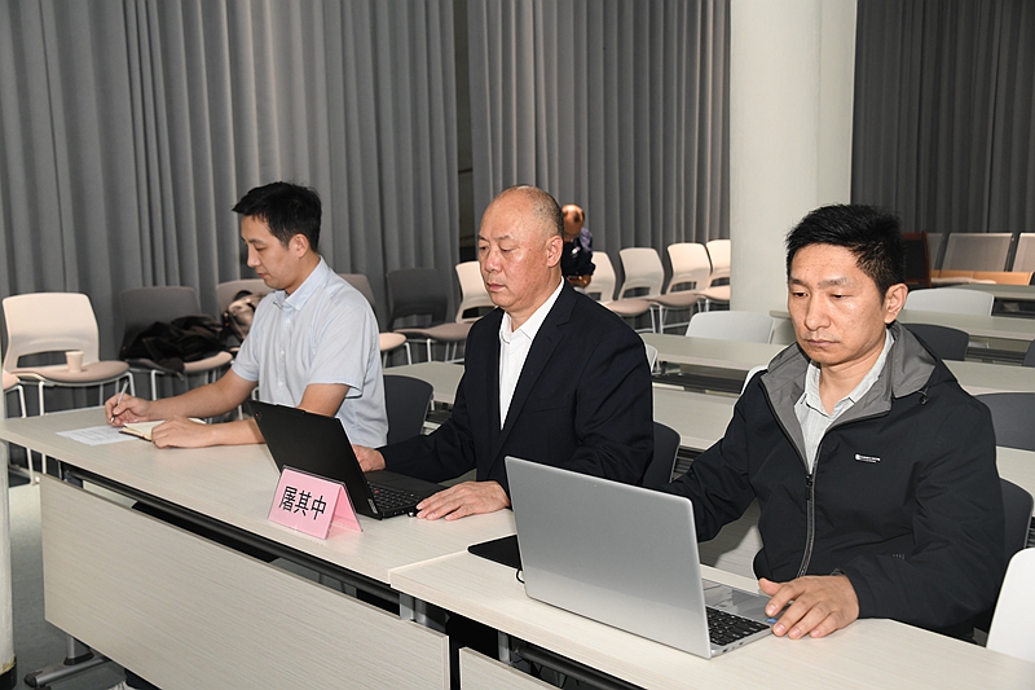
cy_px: 345
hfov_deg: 41.1
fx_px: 1380
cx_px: 518
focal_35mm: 48
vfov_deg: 28.1
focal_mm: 48
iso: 1600
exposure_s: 1/60
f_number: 5.6
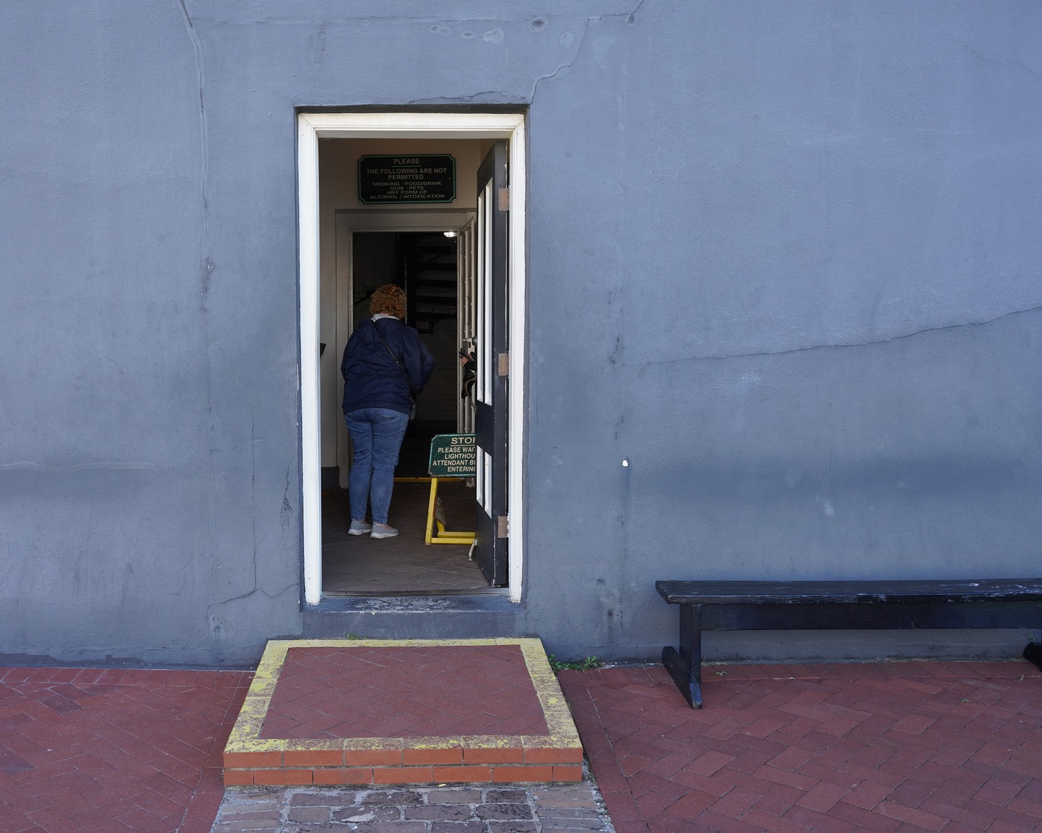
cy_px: 416
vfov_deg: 42.2
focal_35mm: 35
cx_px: 416
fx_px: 1079
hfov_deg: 51.2
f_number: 9
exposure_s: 1/100
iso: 400
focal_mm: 31
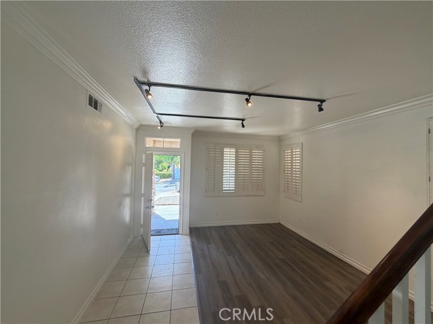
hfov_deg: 102.1
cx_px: 216
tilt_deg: +1.9
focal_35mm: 14
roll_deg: -1.2
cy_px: 162
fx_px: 175
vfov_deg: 85.7
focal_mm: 2.22
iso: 100
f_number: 2.2
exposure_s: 1/120
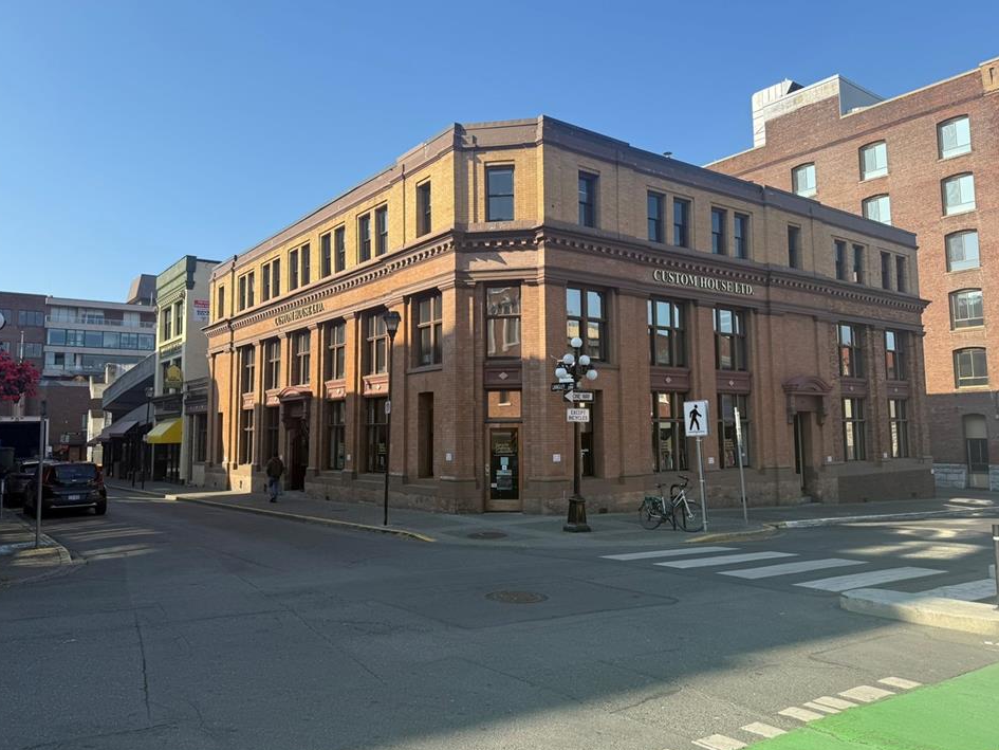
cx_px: 510
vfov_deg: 53.0
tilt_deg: +5.7
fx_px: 750
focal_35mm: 26
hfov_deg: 67.3
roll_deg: +0.9
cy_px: 355
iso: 80
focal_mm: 6.76
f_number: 1.78
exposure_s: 1/2370
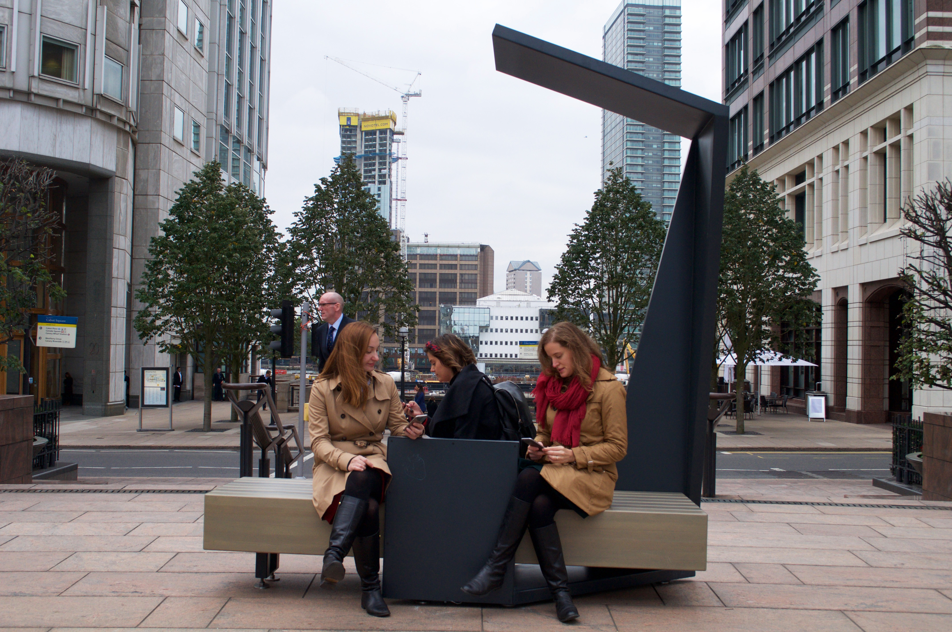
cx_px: 476
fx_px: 951
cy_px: 316
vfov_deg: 36.8
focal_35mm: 36
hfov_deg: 53.2
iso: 400
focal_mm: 24
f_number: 8
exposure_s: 1/250
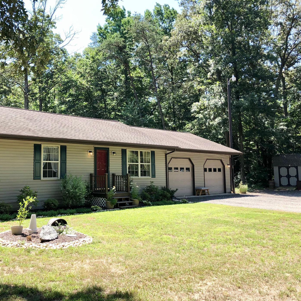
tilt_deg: +5.4
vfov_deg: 46.0
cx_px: 89
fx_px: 354
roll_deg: +0.2
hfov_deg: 45.0
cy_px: 140
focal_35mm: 36
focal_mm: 3.99
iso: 20
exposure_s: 1/486
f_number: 1.8
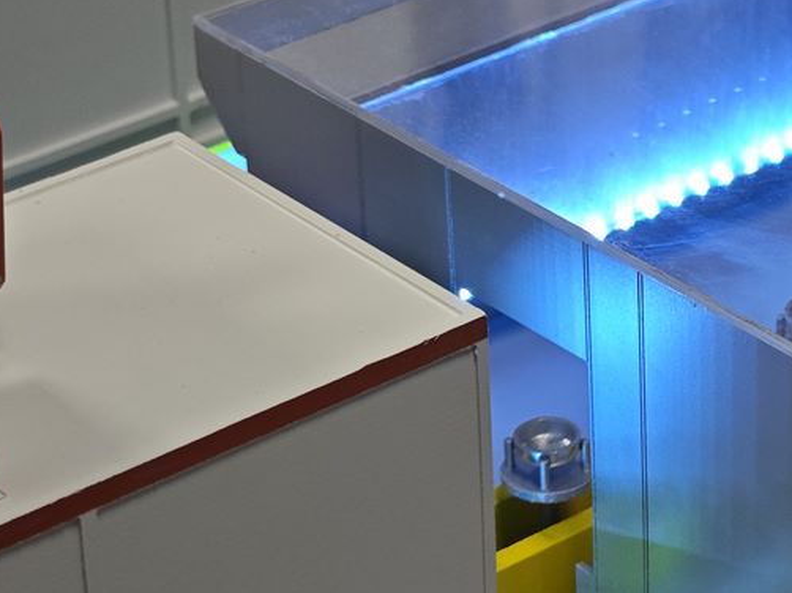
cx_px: 797
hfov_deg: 12.8
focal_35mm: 153
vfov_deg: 9.7
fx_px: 3499
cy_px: 219
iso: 200
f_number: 1.8
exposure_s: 1/100
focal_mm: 9.87
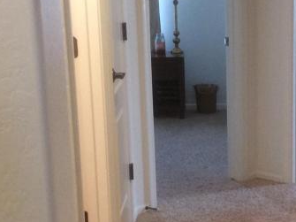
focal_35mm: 98
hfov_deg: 19.7
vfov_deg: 15.0
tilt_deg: -16.3
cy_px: 176
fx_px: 838
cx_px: 267
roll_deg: +0.4
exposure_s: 1/24
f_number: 2.4
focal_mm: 3.3
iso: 125
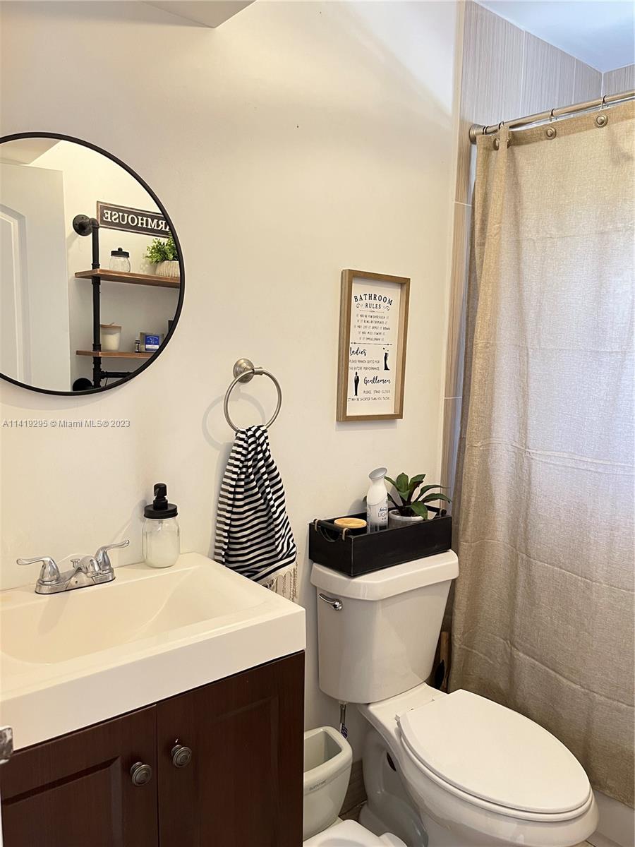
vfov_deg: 67.3
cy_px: 424
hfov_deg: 53.1
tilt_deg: -7.5
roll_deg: -1.3
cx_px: 318
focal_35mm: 26
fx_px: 636
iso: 250
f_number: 1.6
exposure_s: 1/60
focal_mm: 5.1
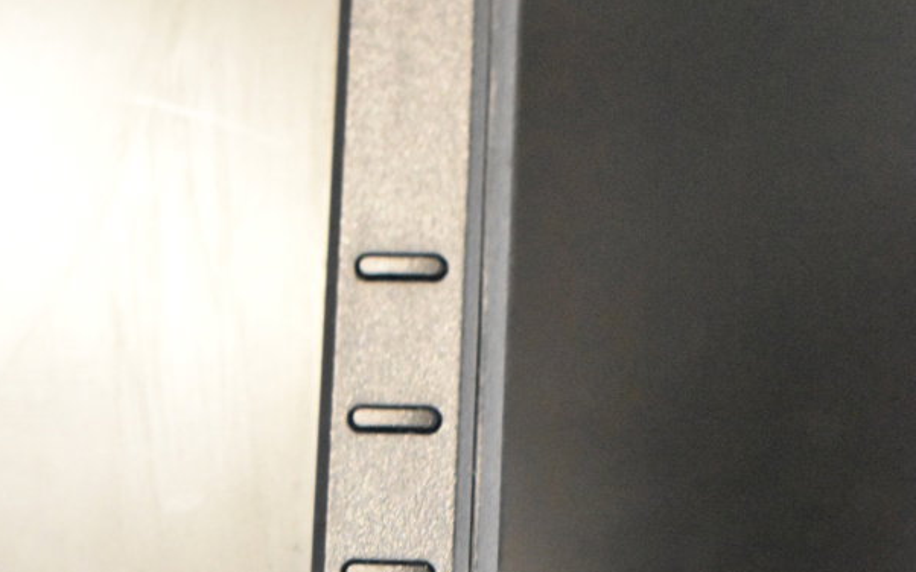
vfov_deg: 13.6
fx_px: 2321
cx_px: 455
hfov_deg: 22.3
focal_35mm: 93
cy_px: 694
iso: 12800
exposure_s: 1/60
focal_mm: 40
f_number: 4.8
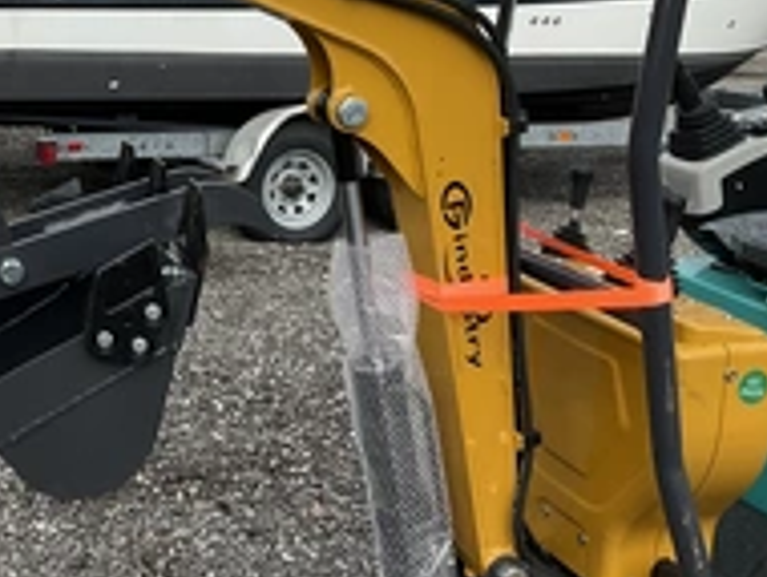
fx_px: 1353
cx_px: 44
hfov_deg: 30.0
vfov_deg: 23.7
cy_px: 117
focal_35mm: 61
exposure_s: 1/1534
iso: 25
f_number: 1.8
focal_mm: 3
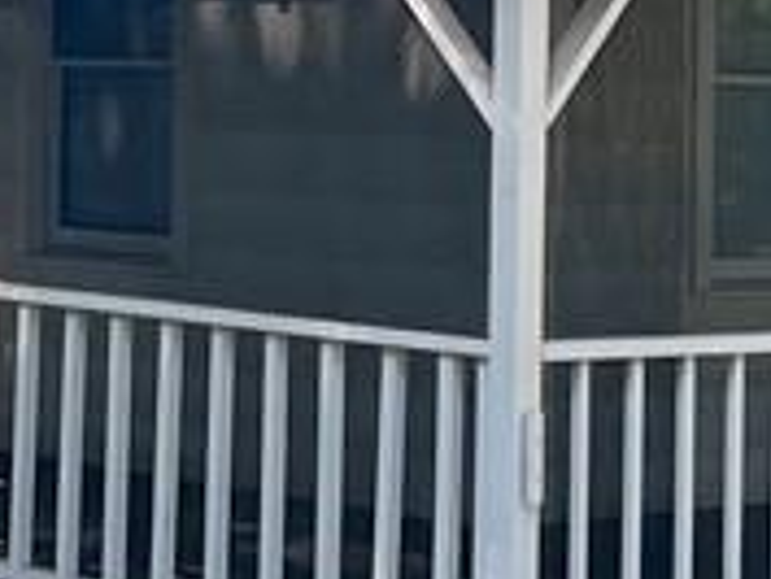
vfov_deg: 9.7
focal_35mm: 150
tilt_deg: +1.8
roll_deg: -1.9
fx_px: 3343
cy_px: -144
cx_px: 152
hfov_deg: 13.1
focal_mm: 5.1
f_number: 1.6
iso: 50
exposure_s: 1/384
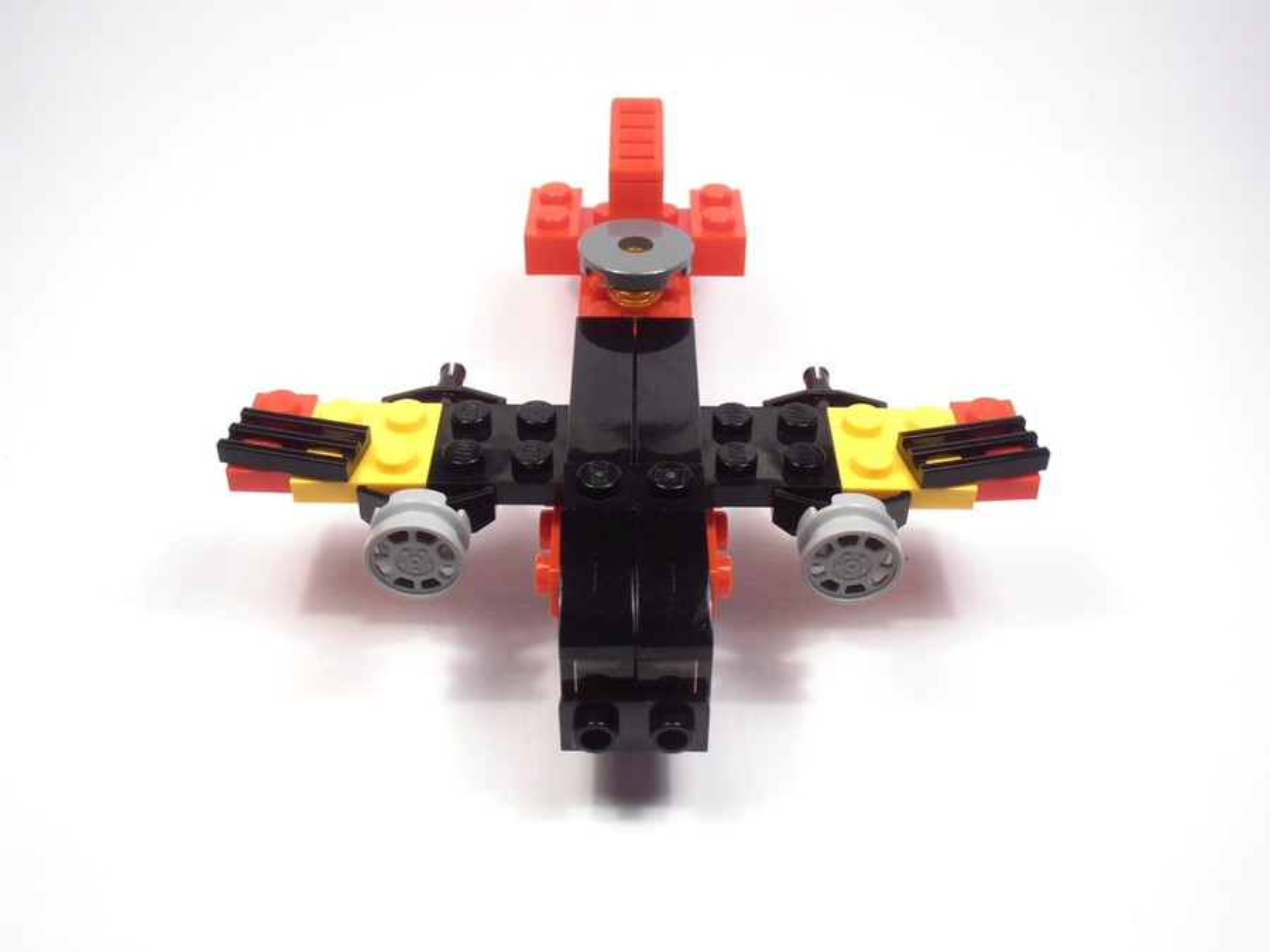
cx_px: 635
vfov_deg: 38.7
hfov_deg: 50.1
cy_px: 476
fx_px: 1357
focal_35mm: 37
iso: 80
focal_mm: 6.61
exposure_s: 1/60
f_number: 3.9
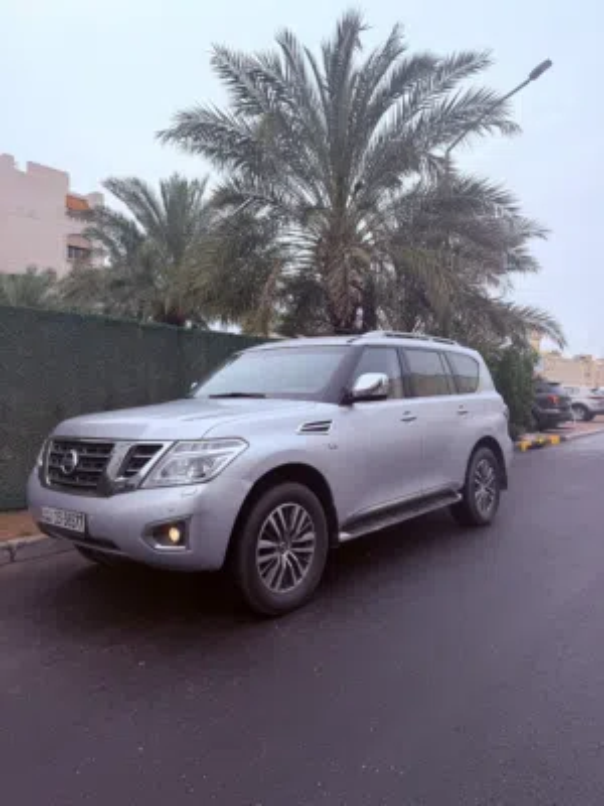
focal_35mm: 24
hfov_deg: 56.8
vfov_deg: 71.6
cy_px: 403
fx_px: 558
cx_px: 302
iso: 80
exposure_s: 1/1106
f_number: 1.78
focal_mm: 6.76
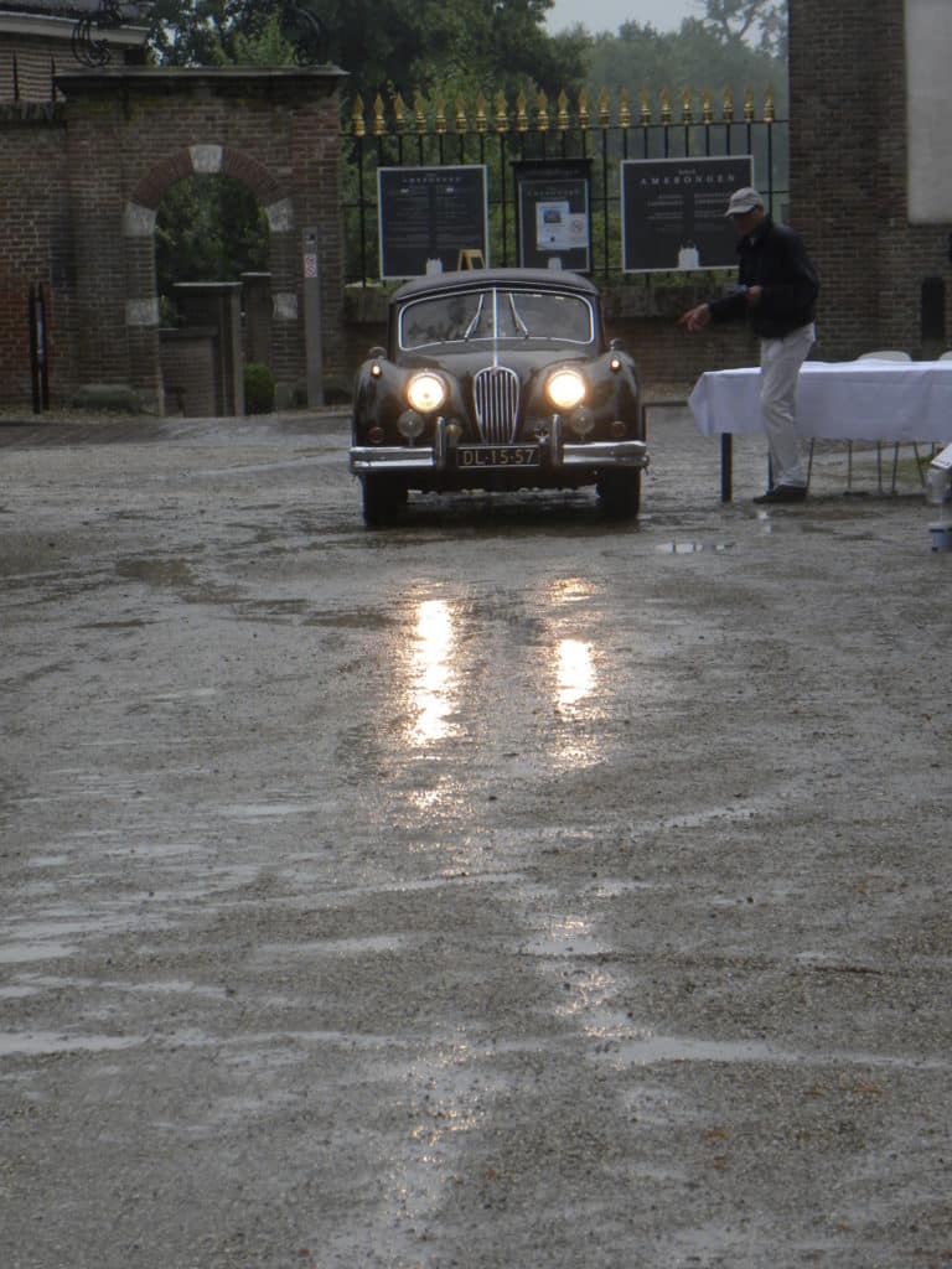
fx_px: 5940
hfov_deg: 9.2
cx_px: 476
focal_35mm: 162
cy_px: 634
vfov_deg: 12.2
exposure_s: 1/157
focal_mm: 28.8
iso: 129
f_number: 4.5
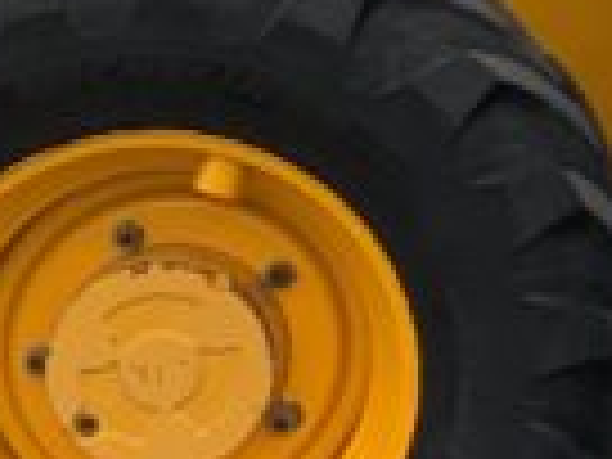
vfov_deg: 6.7
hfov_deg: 8.1
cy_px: -288
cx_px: 1593
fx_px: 3872
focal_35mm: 219
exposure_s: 1/627
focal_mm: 3
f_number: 1.8
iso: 16
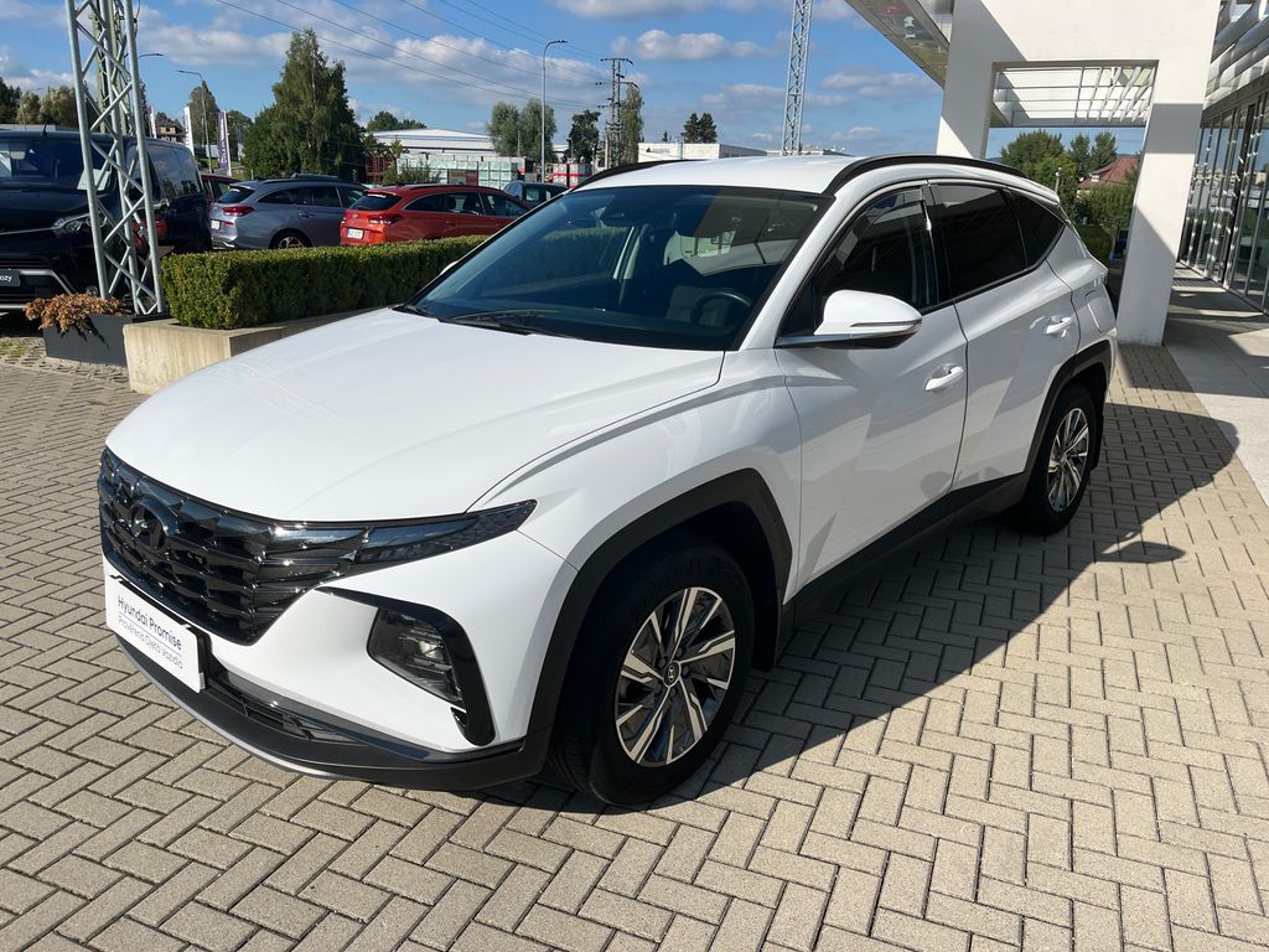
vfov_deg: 53.1
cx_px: 634
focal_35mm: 26
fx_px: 953
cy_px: 476
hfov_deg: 67.3
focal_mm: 5.1
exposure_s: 1/5848
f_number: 1.6
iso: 50
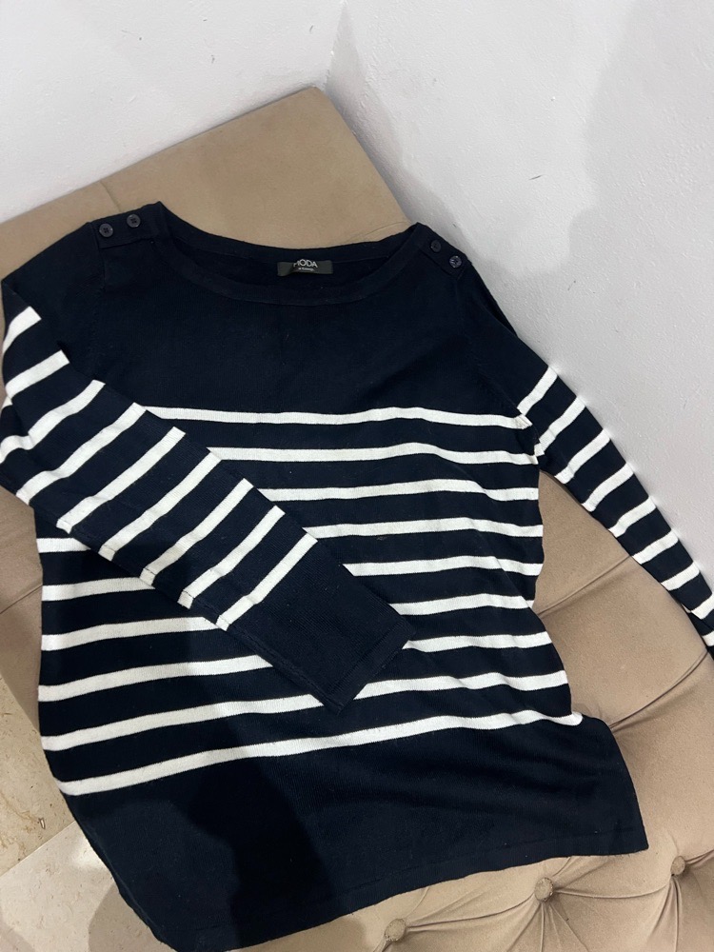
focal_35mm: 26
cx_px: 357
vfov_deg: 67.3
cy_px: 476
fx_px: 715
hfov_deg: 53.1
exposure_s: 1/50
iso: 160
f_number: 1.5
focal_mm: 5.7
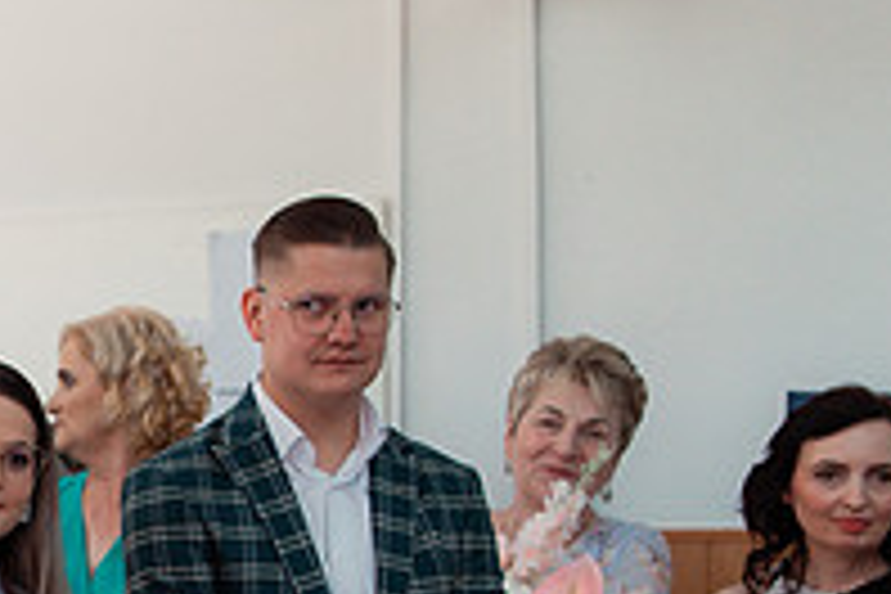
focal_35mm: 112
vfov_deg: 12.1
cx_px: -253
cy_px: 605
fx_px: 2772
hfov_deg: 17.2
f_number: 3.2
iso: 800
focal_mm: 35
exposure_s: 1/320
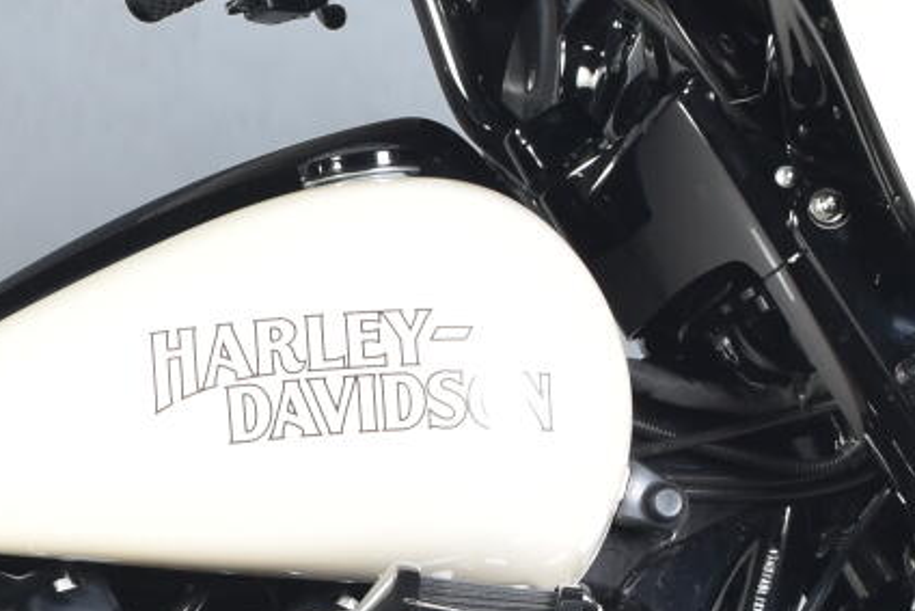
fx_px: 6289
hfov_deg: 8.2
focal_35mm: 247
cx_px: -205
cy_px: 452
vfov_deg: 5.6
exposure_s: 1/60
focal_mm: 35
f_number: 6.3
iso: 400
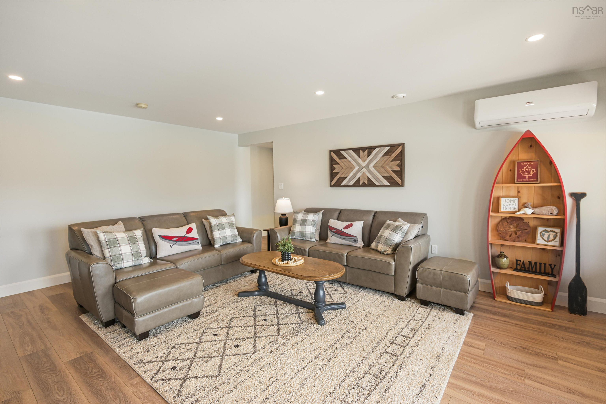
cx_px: 303
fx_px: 278
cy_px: 202
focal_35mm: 16
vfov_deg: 72.1
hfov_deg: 95.0
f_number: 5
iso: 320
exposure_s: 1/100
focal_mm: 16.5
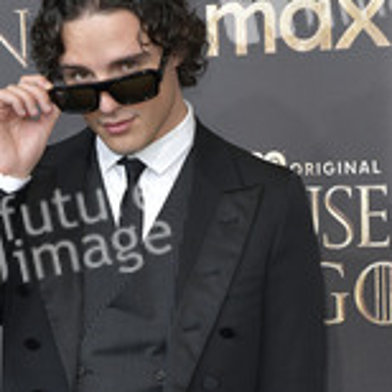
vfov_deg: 11.3
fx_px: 1973
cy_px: 367
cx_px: 115
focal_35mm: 154
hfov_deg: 11.3
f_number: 6.3
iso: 400
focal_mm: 70
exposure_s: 1/200
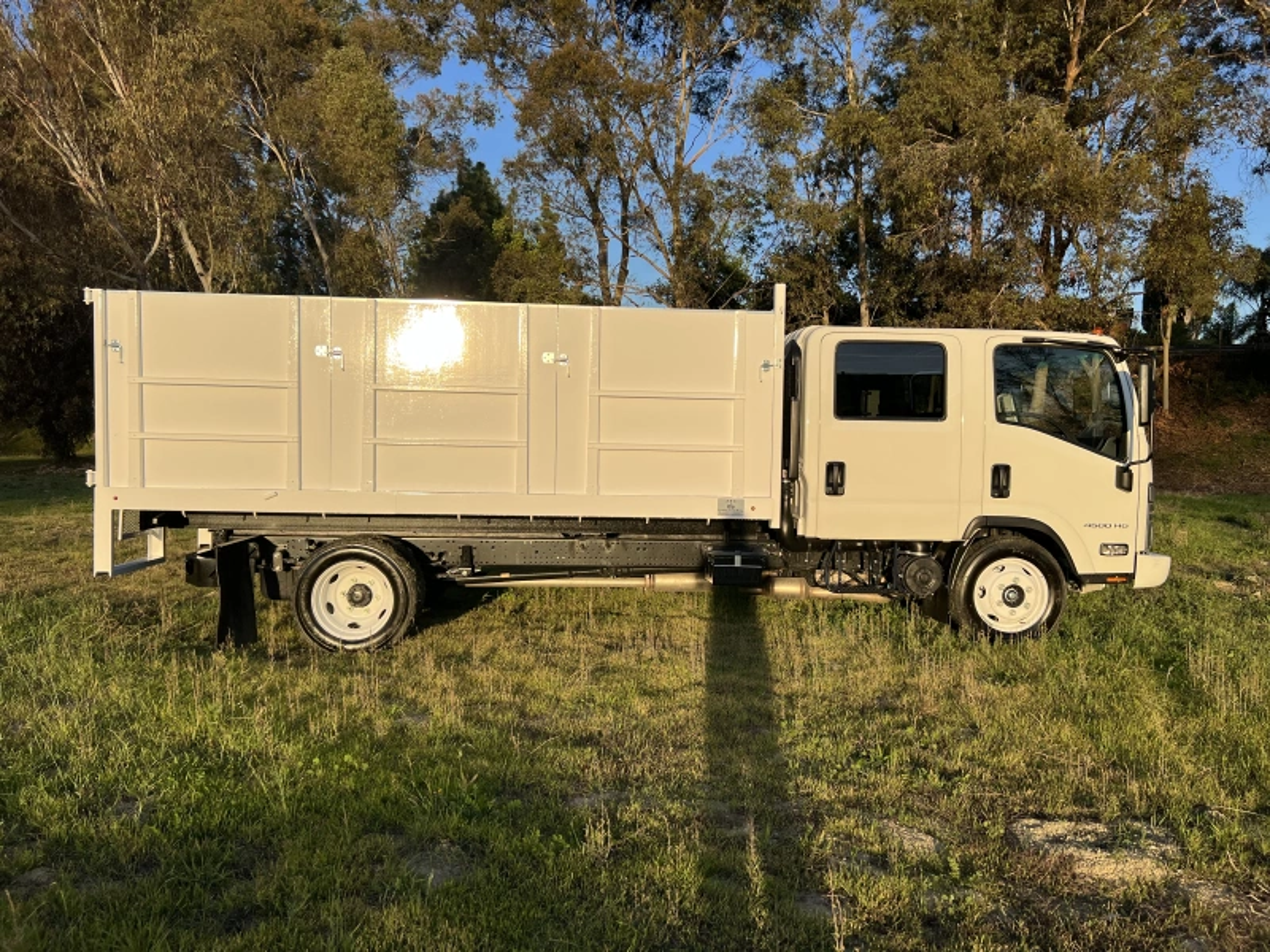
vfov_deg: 53.1
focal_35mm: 26
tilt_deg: -1.6
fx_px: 954
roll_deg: +1.2
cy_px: 476
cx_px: 635
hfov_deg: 67.3
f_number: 1.5
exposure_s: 1/3831
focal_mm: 5.7
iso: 50
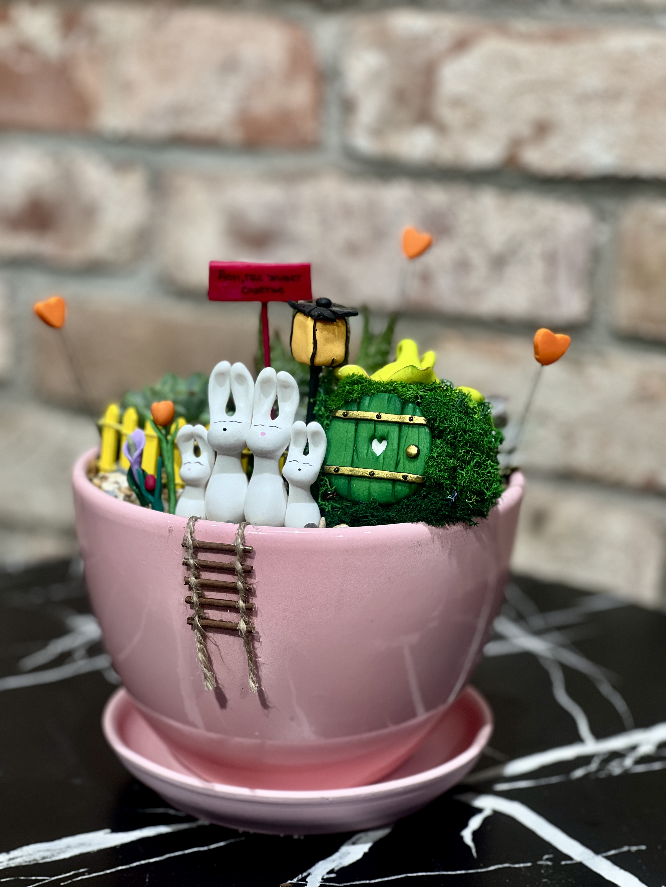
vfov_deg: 25.3
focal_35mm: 77
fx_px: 1975
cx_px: 333
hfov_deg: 19.1
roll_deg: -0.3
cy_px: 444
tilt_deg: -13.1
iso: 125
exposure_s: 1/100
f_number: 2.8
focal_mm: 9
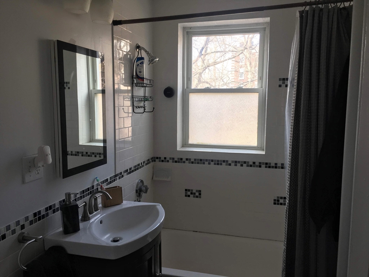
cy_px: 138
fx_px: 309
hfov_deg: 61.7
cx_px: 184
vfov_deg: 48.2
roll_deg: +0.1
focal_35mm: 29
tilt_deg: -6.6
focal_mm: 4.15
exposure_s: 1/60
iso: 32
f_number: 2.2
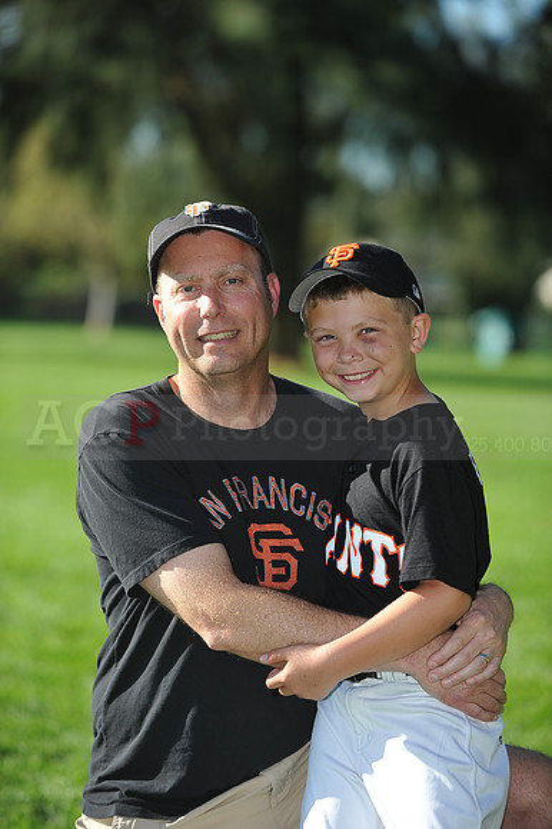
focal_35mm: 145
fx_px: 3339
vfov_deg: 14.2
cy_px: 414
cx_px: 276
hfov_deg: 9.5
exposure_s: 1/1000
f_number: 4
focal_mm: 145
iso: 200
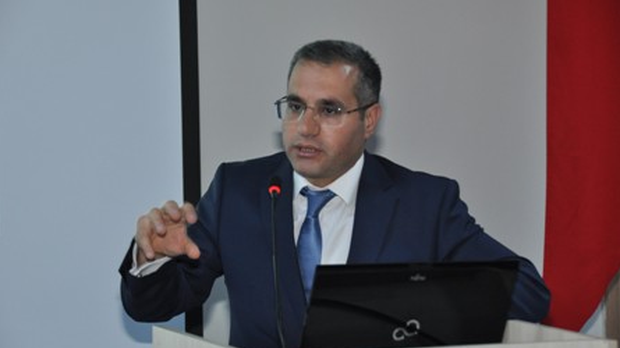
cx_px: 311
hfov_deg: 18.1
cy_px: 185
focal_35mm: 119
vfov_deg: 10.2
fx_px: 1948
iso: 800
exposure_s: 1/60
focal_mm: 75
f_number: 5
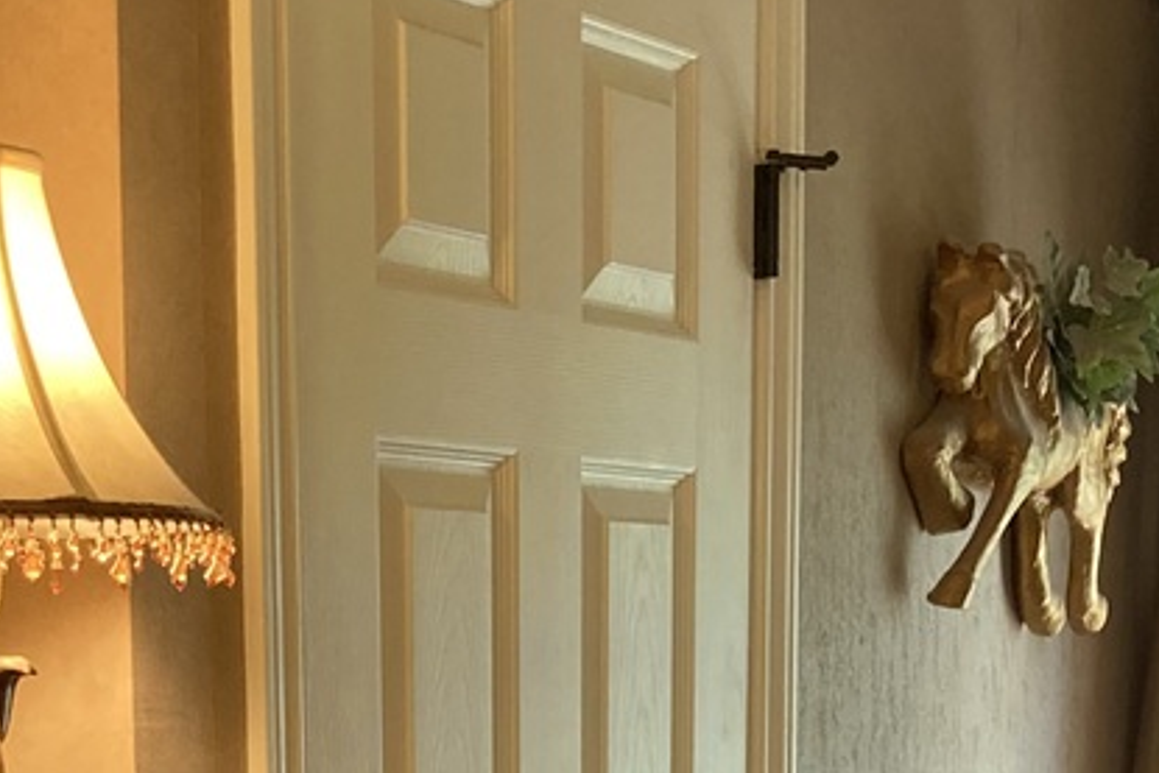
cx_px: 458
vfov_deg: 12.4
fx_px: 3253
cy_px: 1404
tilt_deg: -10.3
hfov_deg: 20.2
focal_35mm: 101
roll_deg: +0.4
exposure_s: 1/60
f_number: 1.8
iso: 125
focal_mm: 3.99
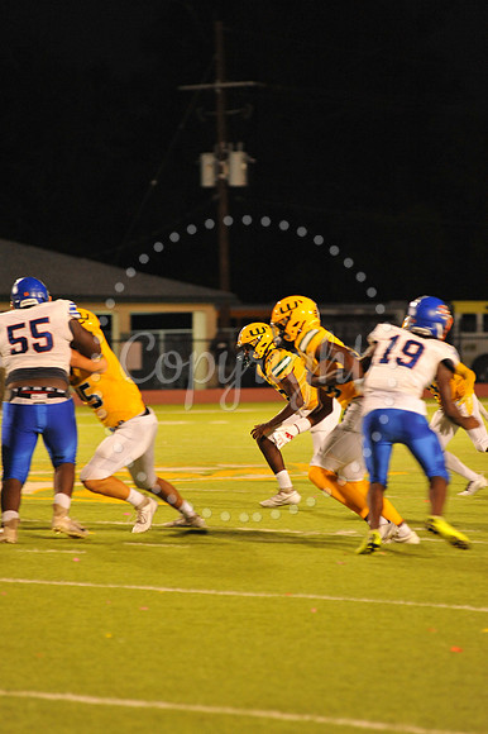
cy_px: 367
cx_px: 244
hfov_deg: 6.9
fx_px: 4071
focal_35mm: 200
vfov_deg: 10.3
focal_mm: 200
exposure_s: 1/160
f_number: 4
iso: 3200
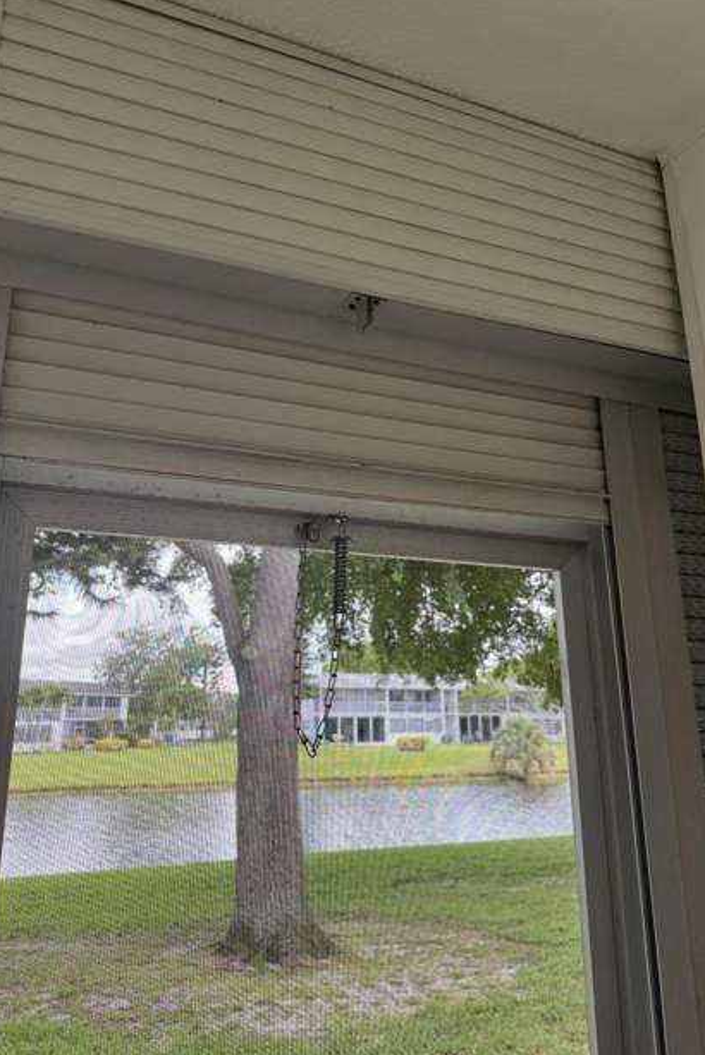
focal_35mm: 26
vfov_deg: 69.3
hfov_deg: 49.6
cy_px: 510
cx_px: 351
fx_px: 763
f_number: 1.78
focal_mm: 6.76
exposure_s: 1/256
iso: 64
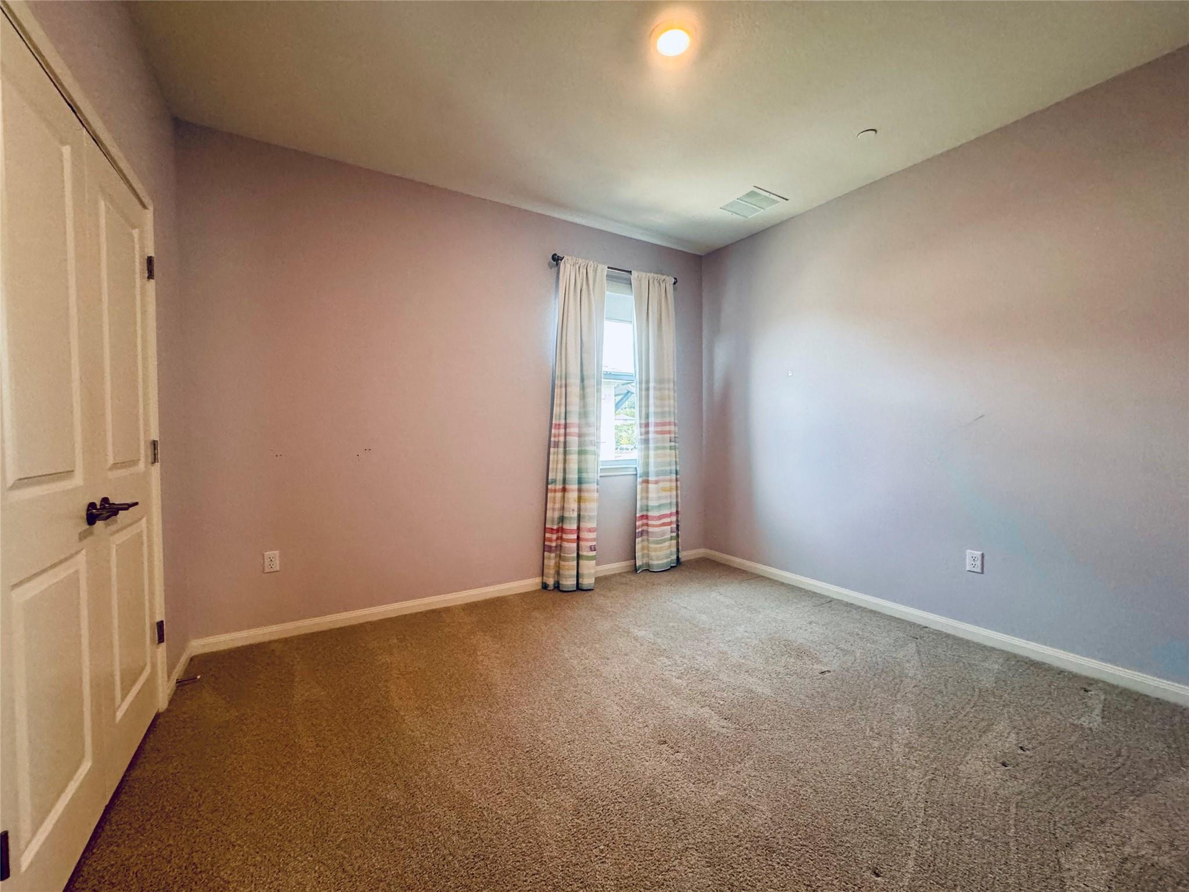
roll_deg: +0.0
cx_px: 594
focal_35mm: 14
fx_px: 481
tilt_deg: -2.1
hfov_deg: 102.1
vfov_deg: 85.7
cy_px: 446
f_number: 2.2
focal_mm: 2.22
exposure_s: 1/120
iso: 320
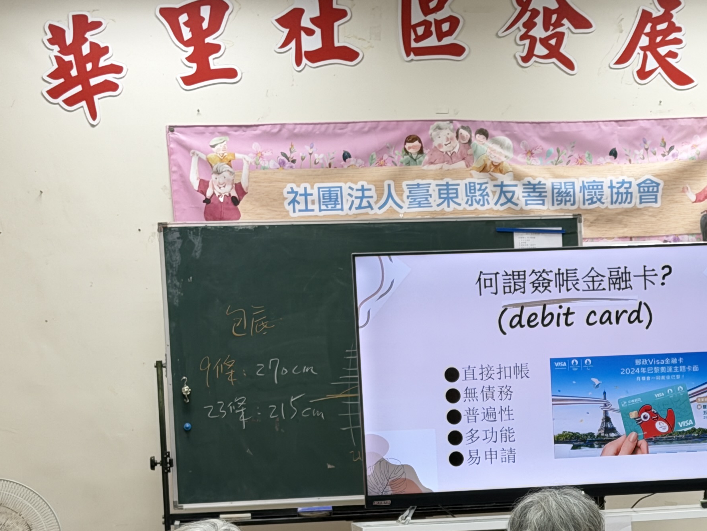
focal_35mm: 109
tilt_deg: -1.8
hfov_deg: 17.8
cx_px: 627
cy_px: 492
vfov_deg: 13.4
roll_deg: +3.0
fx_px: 2226
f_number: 1.78
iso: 80
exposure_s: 1/120
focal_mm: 6.76
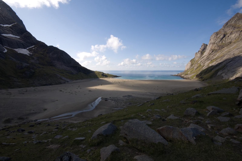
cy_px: 80
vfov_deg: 77.2
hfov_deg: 100.5
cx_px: 121
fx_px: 101
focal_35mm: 15
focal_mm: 10
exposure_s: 1/80
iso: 100
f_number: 11
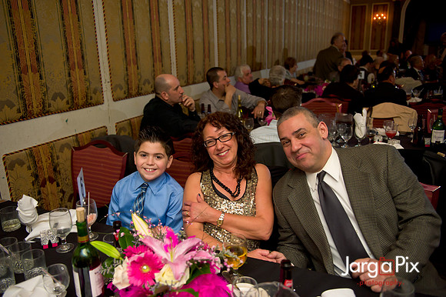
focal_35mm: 31
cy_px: 148
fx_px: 384
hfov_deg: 60.3
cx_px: 223
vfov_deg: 42.3
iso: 1600
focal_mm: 31
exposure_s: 1/125
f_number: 3.2
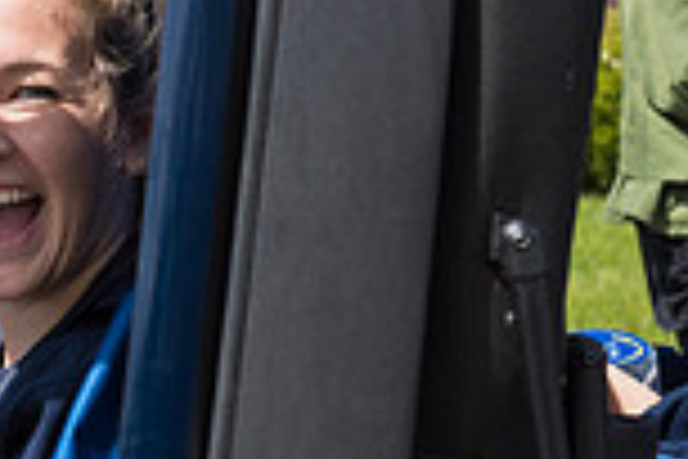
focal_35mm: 247
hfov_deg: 8.2
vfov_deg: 5.6
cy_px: 236
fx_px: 4720
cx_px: -288
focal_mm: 65
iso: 1000
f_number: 7.1
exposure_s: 1/1600
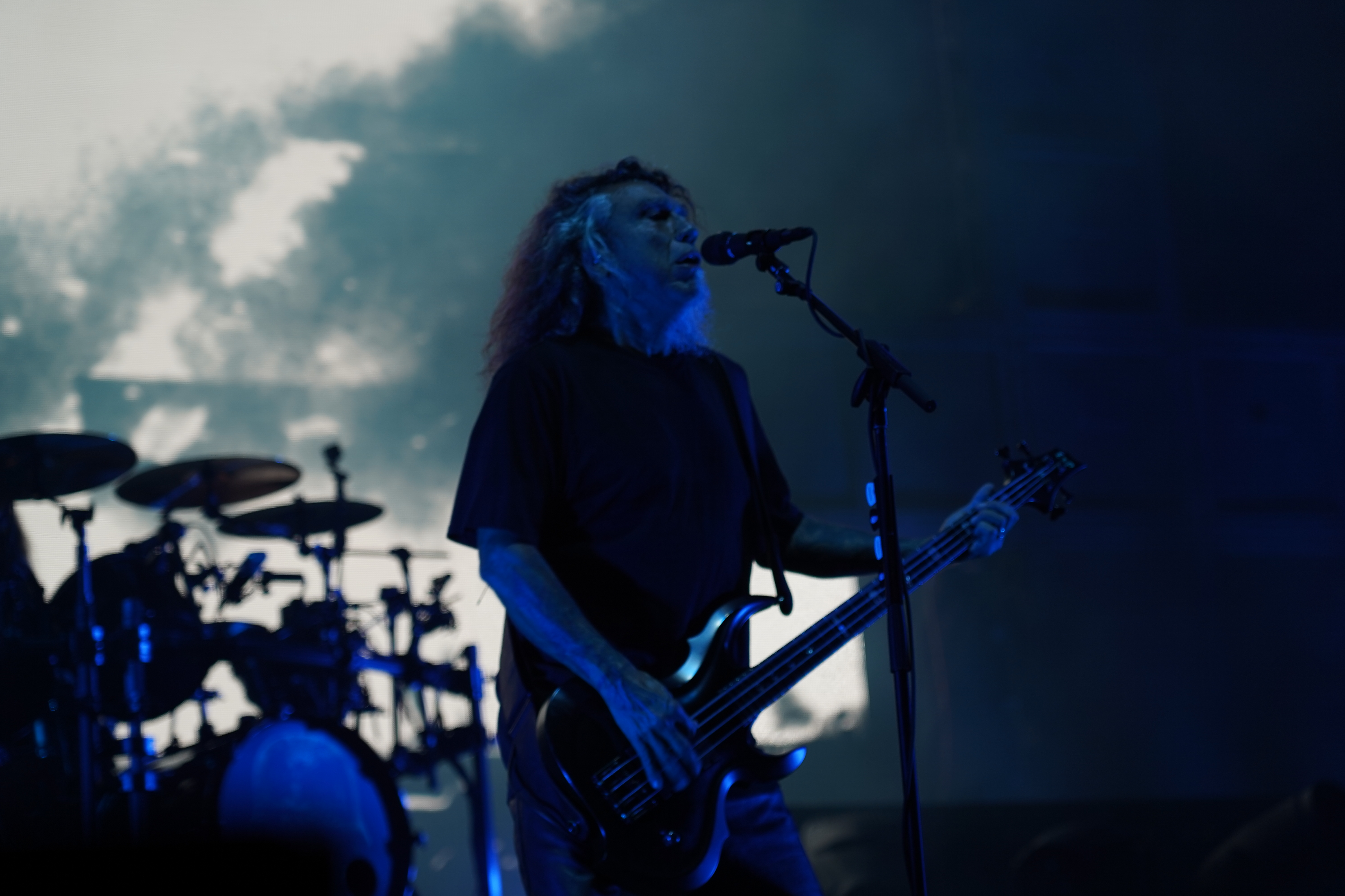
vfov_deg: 13.0
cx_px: 672
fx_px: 3923
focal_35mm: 105
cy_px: 448
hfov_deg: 19.5
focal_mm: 105
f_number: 4
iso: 250
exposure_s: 1/125
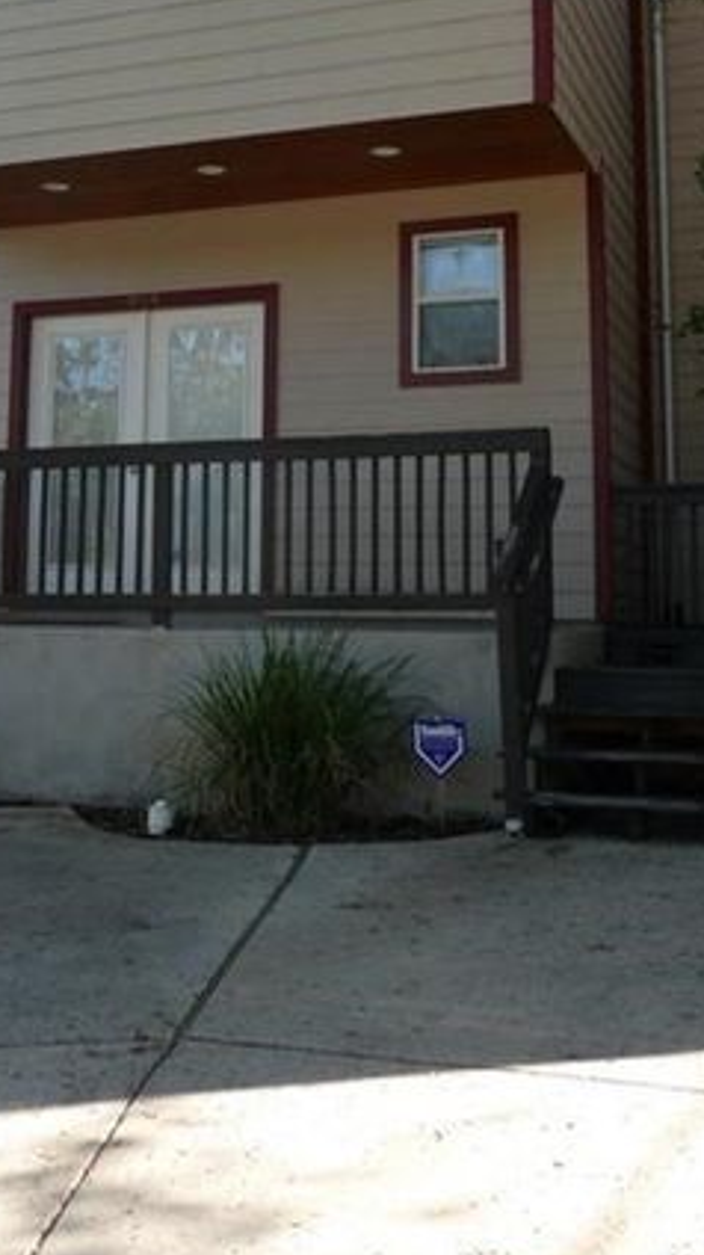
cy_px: 377
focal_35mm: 48
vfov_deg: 42.1
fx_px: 1595
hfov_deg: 24.6
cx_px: 180
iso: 100
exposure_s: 1/200
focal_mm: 4.7
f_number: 3.3
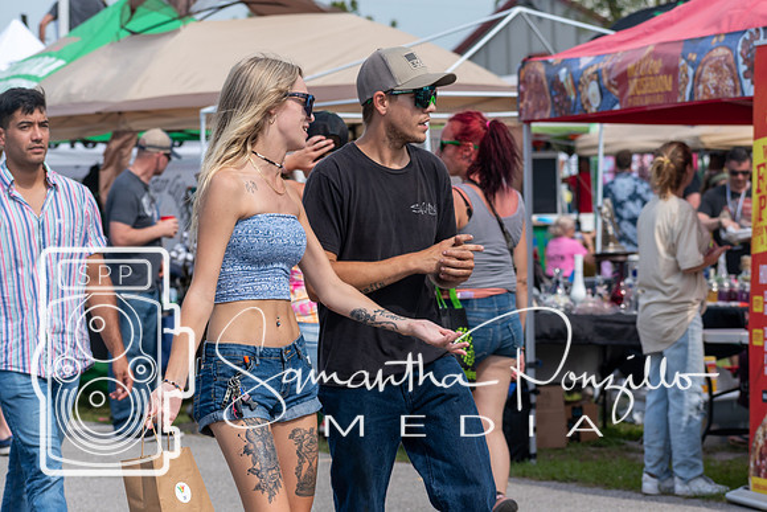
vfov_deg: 9.0
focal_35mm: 153
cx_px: 384
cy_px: 256
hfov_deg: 13.4
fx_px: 3260
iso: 200
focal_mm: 102
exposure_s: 1/640
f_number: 6.3
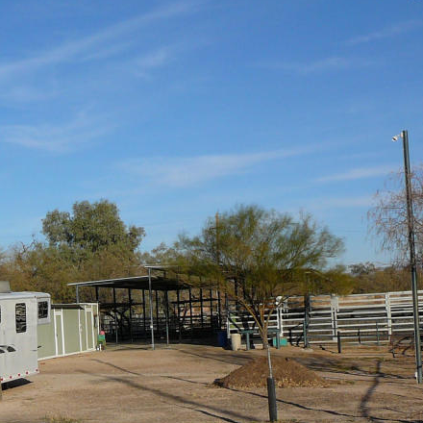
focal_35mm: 72
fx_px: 995
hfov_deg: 23.4
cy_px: 319
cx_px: 45
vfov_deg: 23.7
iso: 80
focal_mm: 5.2
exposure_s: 1/640
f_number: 5
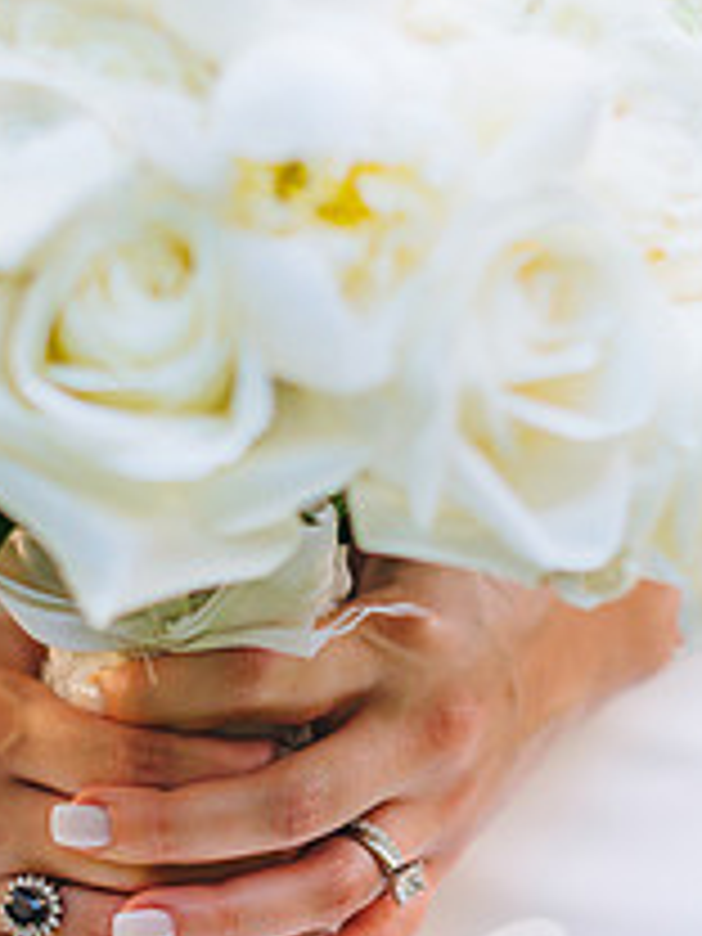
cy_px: 666
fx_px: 3623
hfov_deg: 11.1
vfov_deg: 14.7
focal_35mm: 134
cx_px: 306
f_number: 2
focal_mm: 50
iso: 400
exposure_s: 1/400
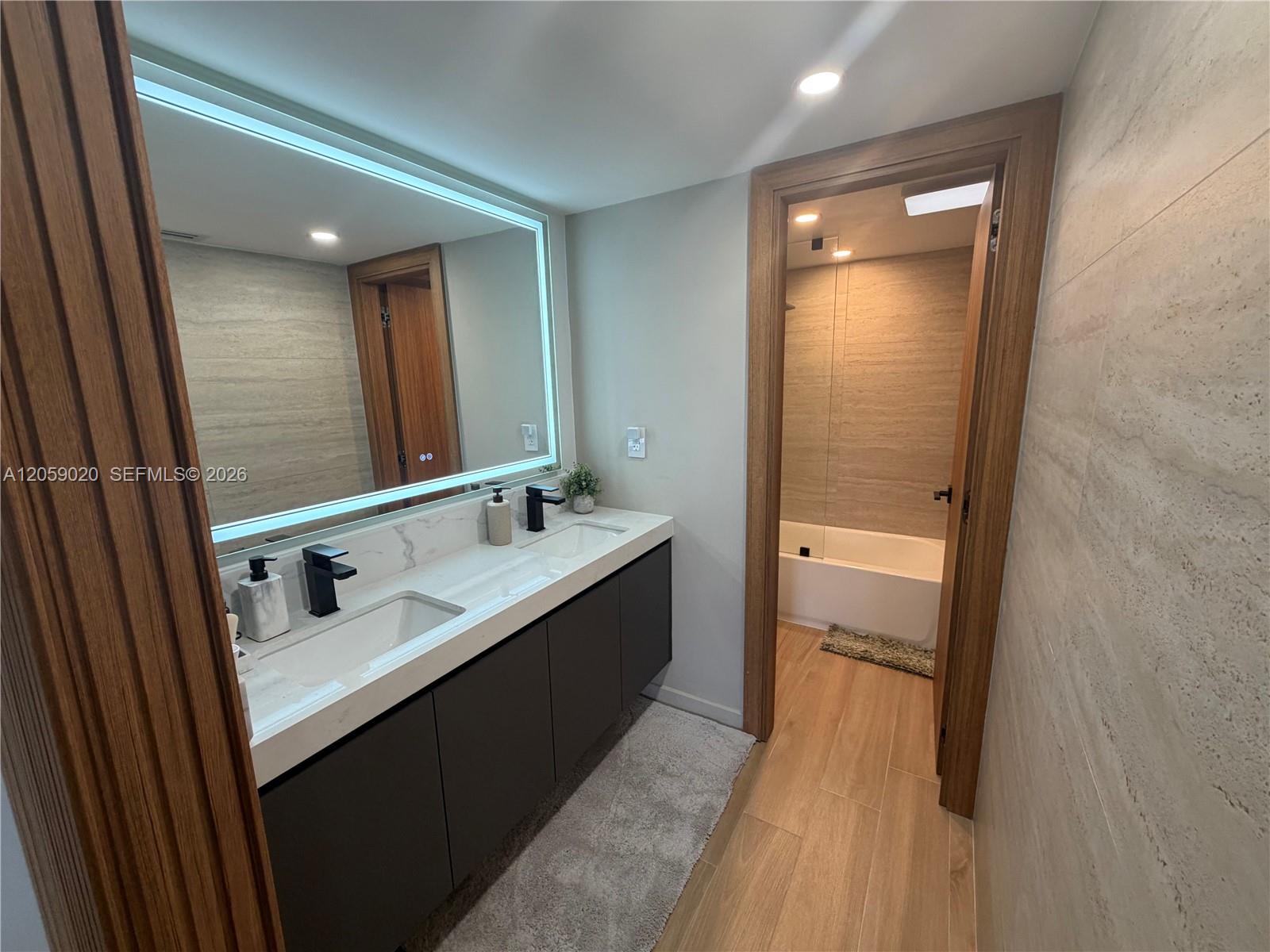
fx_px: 514
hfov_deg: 102.1
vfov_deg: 85.7
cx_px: 635
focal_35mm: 14
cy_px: 476
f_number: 2.2
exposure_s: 1/120
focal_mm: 2.22
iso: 250
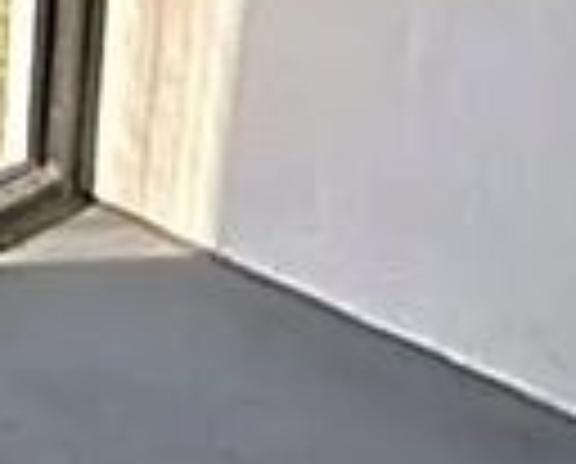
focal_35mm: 109
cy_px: -279
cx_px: -333
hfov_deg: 15.9
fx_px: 1862
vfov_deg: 13.2
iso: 50
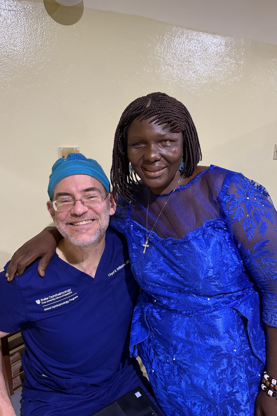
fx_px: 300
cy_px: 201
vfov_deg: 69.4
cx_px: 136
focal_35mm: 26
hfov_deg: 49.5
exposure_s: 1/60
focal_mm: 6.76
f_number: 1.78
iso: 800
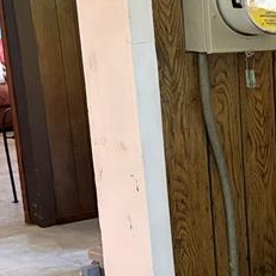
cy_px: 238
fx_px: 920
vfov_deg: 16.9
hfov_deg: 15.0
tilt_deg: -14.5
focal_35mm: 102
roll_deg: +0.0
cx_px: 485
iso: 500
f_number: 1.6
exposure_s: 1/59
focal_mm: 5.96
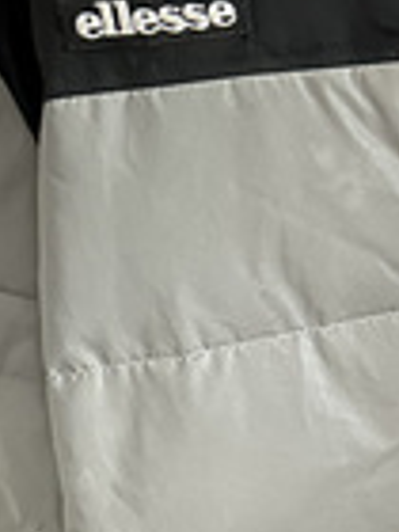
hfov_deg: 14.7
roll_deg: -1.2
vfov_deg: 21.0
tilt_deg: -28.5
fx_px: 1429
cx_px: 606
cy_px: 384
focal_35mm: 93
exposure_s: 1/9
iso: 1000
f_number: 1.5
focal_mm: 5.7
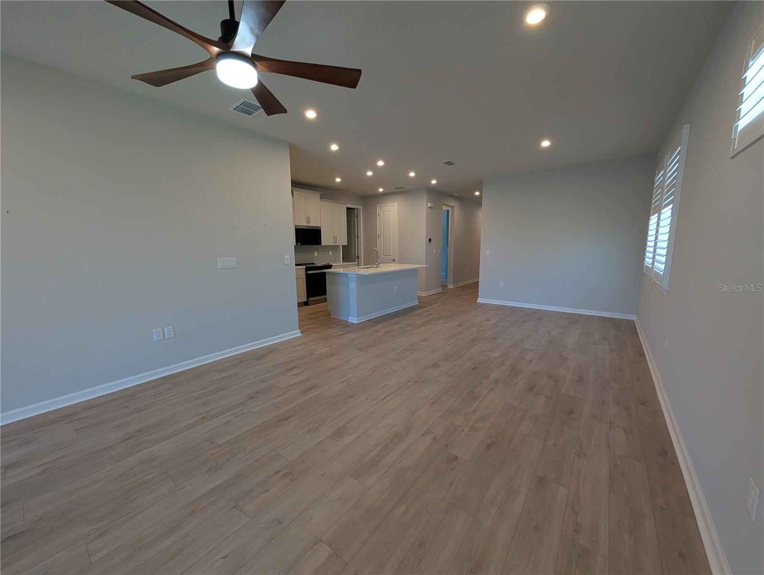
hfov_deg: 110.5
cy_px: 288
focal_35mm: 12
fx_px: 265
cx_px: 382
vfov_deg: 94.6
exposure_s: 1/120
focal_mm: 2.02
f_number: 1.7
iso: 128
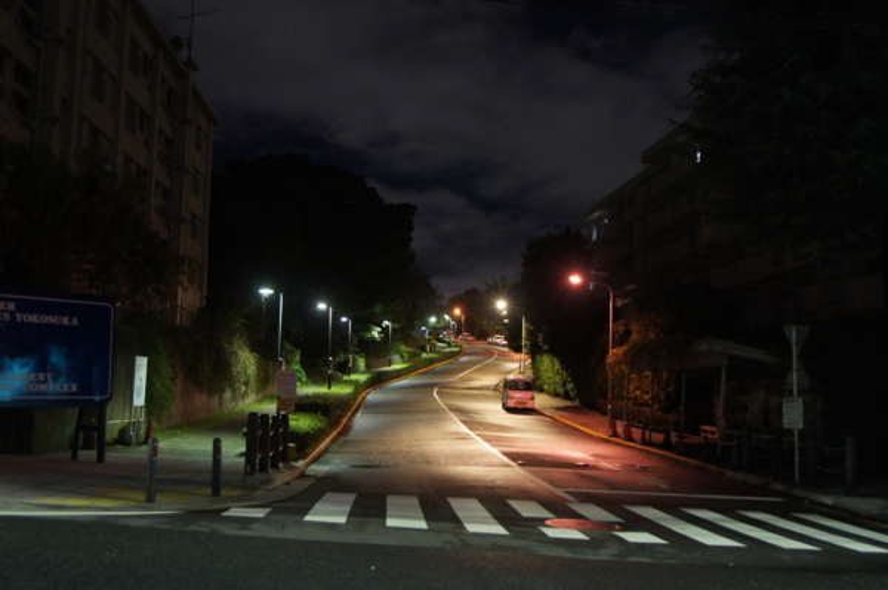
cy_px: 295
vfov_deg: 36.8
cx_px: 444
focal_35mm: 36
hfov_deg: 53.2
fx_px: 887
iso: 1600
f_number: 4
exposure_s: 1/2.5
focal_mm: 24
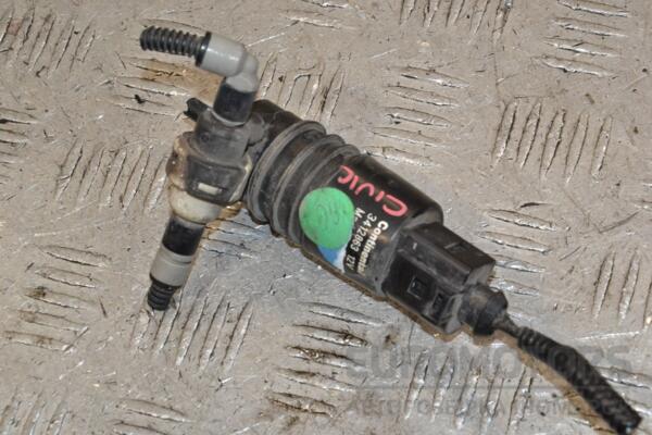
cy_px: 218
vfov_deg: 12.2
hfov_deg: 18.2
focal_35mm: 112
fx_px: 2037
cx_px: 326
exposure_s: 1/200
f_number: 10
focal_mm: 75
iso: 800
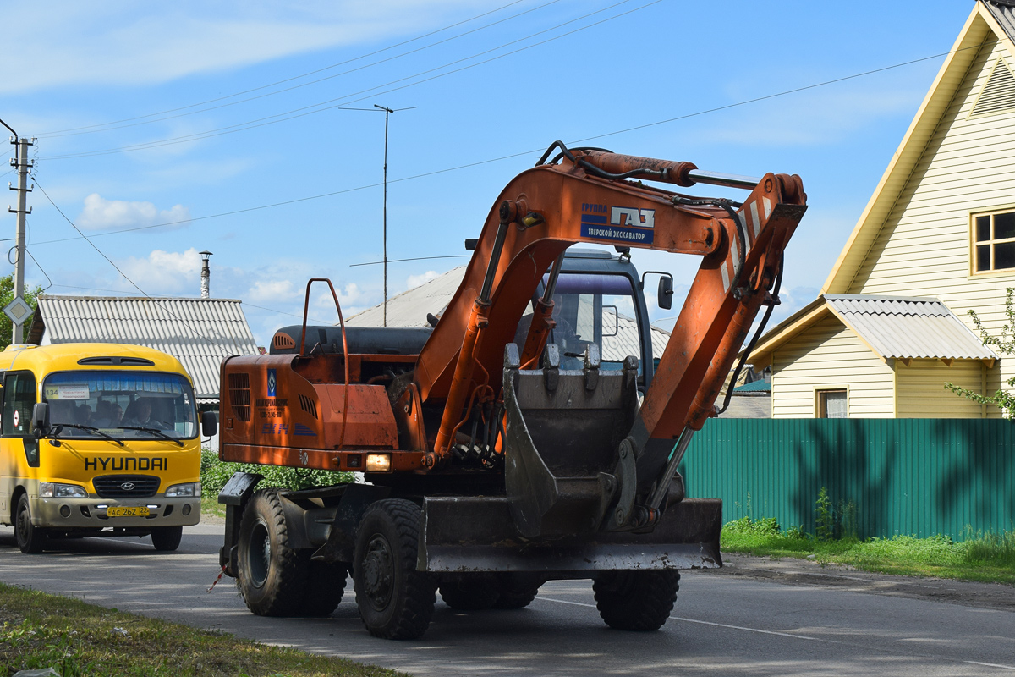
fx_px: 2030
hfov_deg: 28.1
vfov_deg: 18.9
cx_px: 508
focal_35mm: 72
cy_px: 338
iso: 200
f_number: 10
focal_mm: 48
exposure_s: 1/400
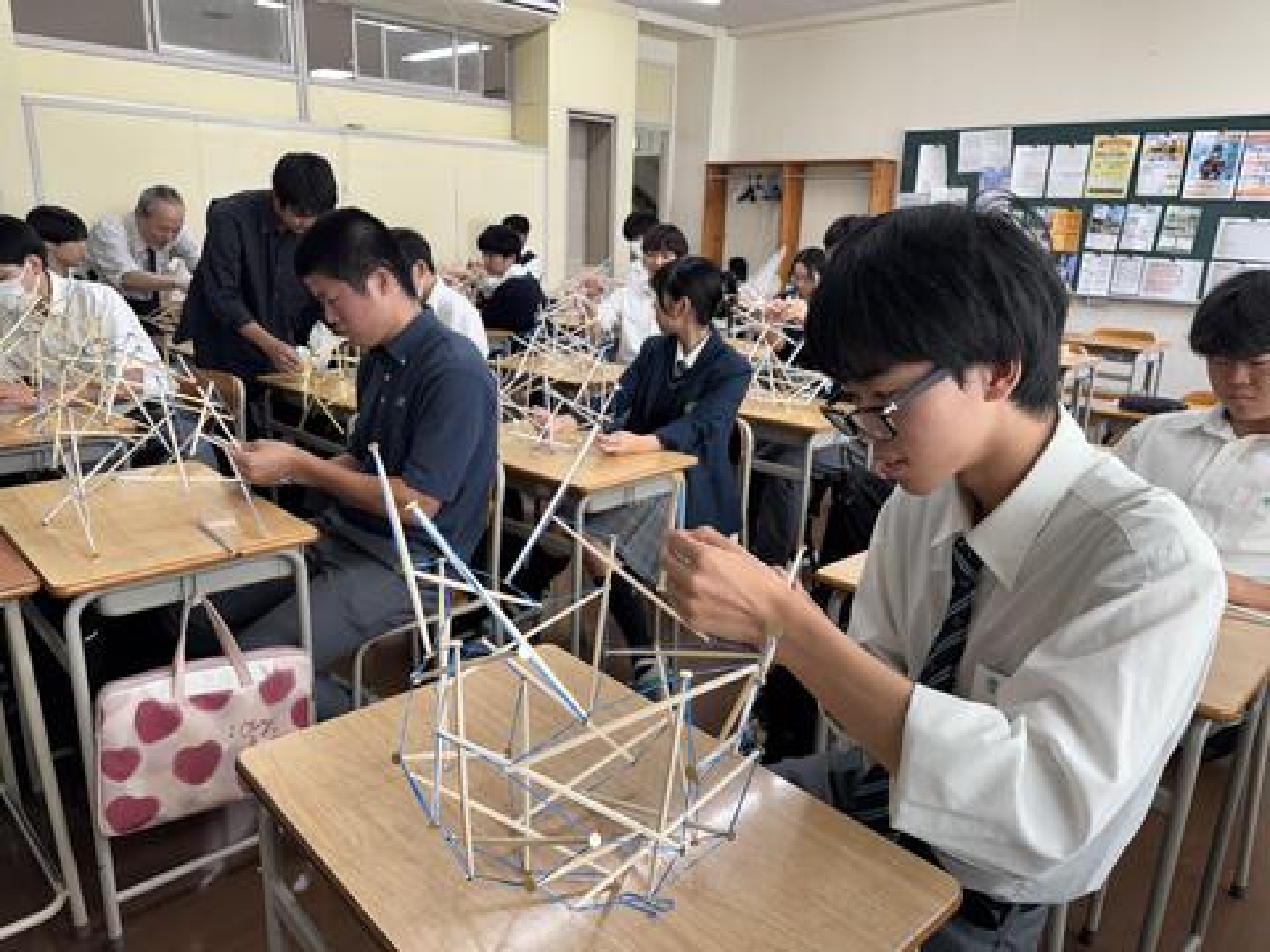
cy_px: 476
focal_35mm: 24
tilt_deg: -15.5
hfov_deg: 71.6
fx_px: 881
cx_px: 635
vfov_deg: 56.8
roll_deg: -1.7
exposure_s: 1/100
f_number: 1.78
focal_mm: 6.76
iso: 125
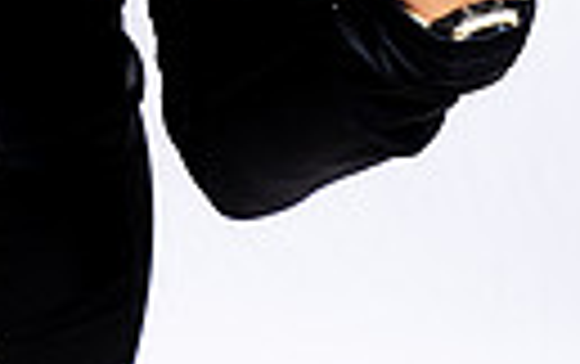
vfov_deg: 6.1
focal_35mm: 206
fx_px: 3260
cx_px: -72
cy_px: -571
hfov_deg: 10.0
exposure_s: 1/250
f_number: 8
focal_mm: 58
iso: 160
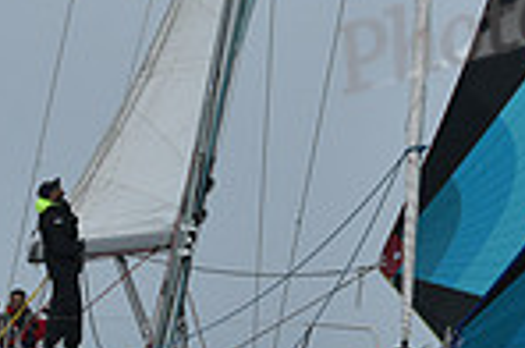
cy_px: 236
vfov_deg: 4.2
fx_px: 4686
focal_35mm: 322
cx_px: 156
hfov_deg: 6.4
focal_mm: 82
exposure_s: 1/800
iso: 250
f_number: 6.3
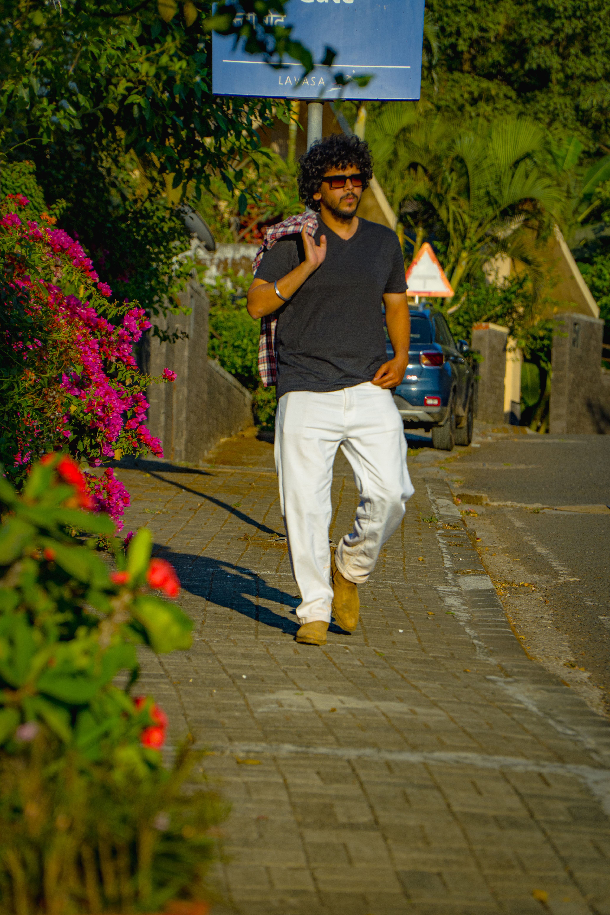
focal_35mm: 158
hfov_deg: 8.7
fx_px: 4003
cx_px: 305
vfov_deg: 13.0
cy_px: 458
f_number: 4
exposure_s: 1/1000
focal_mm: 105
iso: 200
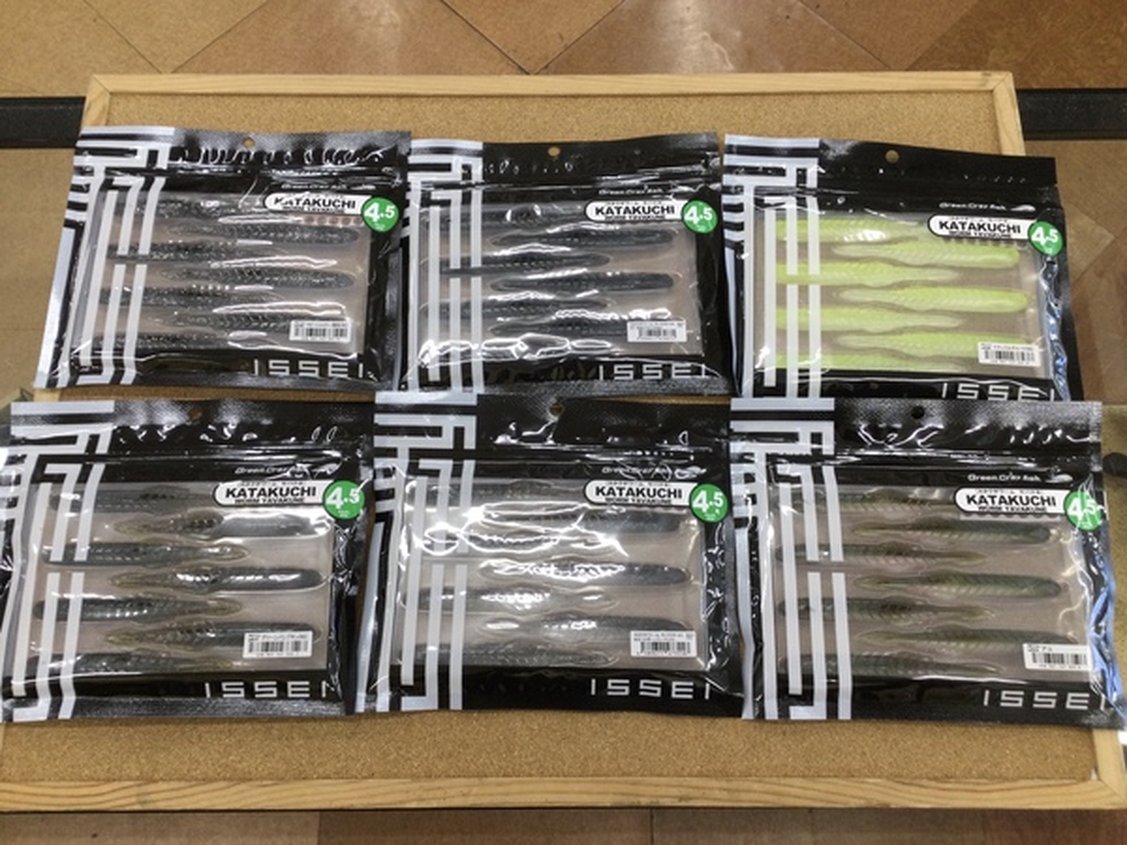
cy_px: 422
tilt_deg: -72.2
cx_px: 564
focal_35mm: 31
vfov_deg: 45.4
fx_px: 1009
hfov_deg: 58.4
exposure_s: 1/40
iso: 25
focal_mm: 3.3
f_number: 2.4
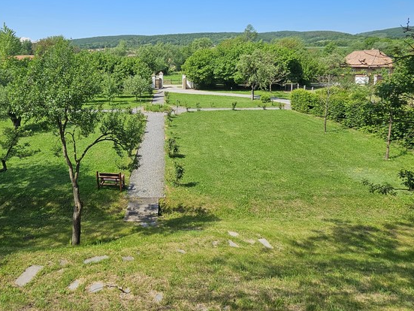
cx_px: 154
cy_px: 96
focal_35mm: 22
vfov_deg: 59.3
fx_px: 263
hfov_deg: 74.9
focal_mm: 2.2
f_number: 2.2
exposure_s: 1/2271
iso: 50
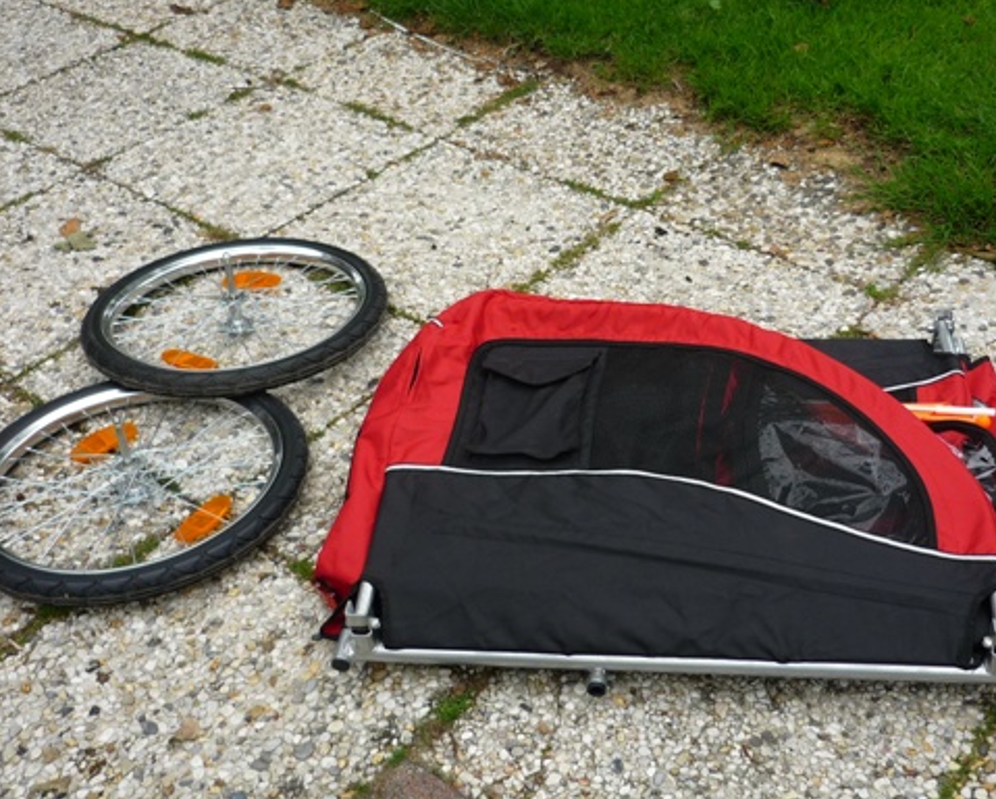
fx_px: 1269
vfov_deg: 34.8
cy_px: 320
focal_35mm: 43
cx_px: 555
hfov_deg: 42.8
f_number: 2.8
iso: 100
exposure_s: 1/640
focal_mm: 5.5
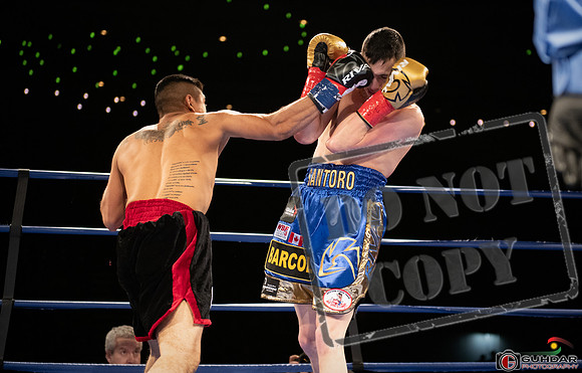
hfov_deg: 24.6
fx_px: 1335
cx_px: 321
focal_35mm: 84
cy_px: 158
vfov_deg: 15.9
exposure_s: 1/1000
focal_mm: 70
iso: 2800
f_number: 2.8
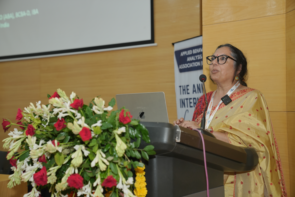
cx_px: 148
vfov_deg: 23.4
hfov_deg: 34.5
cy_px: 98
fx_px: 475
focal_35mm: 58
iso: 800
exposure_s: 1/200
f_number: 3.5
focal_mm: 58
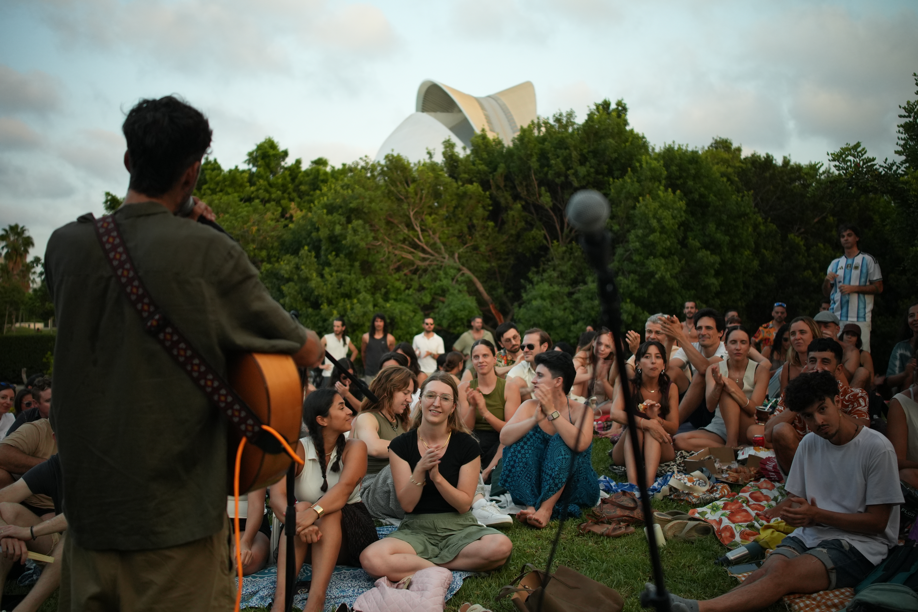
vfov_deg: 35.5
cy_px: 306
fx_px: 956
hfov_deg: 51.3
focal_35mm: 38
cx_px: 459
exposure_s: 1/40
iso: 800
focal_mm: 25
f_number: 1.7
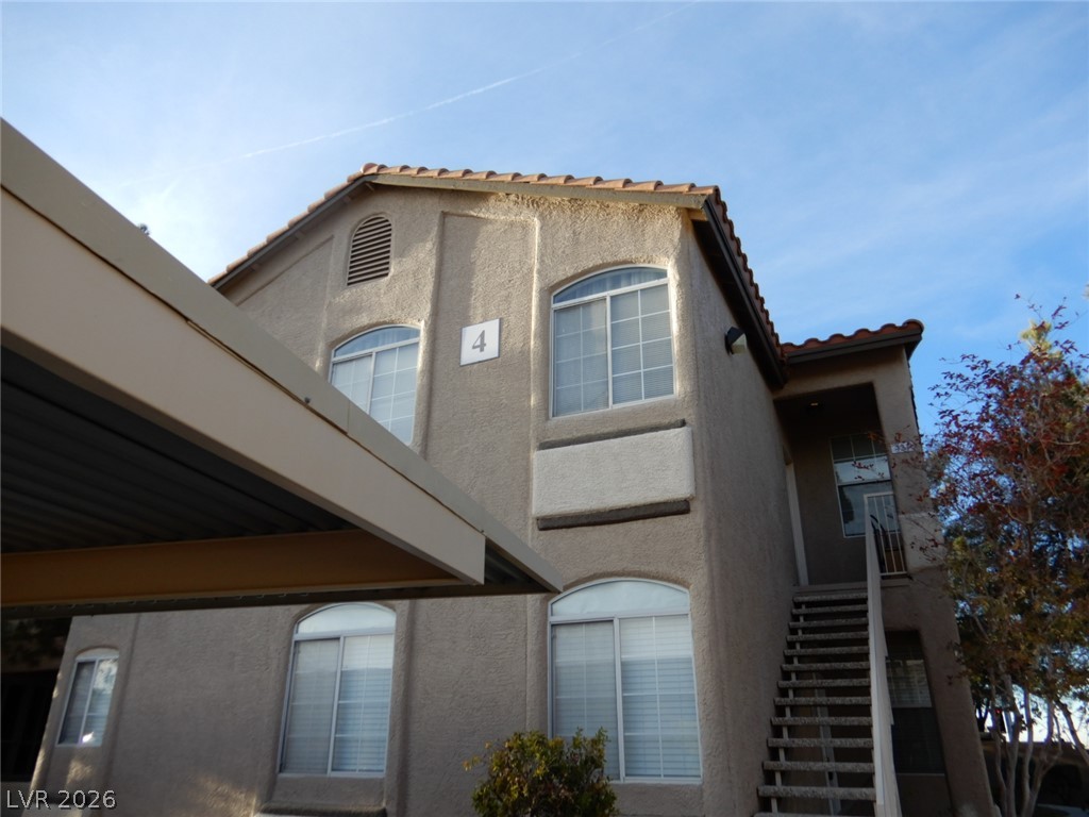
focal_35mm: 24
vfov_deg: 56.8
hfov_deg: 71.6
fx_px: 755
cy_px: 408
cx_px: 544
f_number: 3.4
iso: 80
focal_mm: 4.3
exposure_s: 1/320
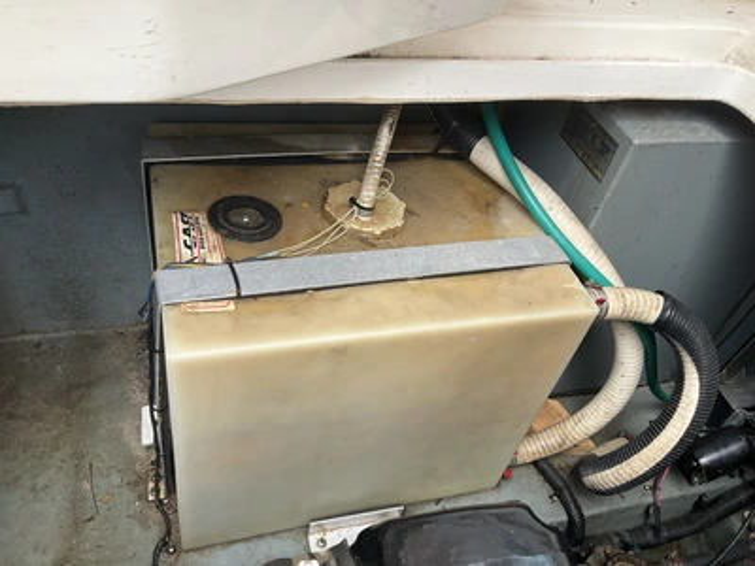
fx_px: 633
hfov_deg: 61.7
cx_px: 378
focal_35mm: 29
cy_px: 283
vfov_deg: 48.2
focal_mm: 3
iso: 20
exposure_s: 1/147
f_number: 1.8
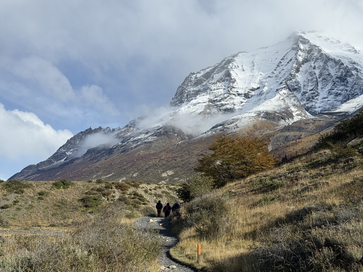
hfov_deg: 39.7
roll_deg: -3.2
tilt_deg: +14.1
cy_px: 136
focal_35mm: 48
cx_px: 182
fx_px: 503
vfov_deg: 30.3
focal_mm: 6.76
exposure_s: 1/7143
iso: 64
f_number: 1.78
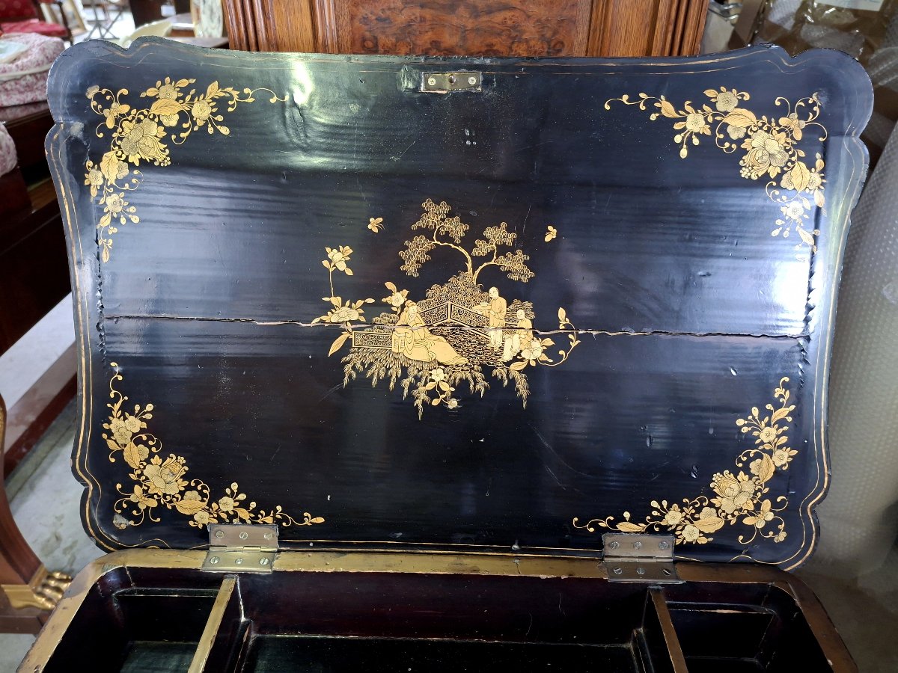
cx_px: 449
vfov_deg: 58.9
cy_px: 336
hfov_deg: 73.9
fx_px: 597
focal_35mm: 23
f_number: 1.8
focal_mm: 5.54
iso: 800
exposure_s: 1/25
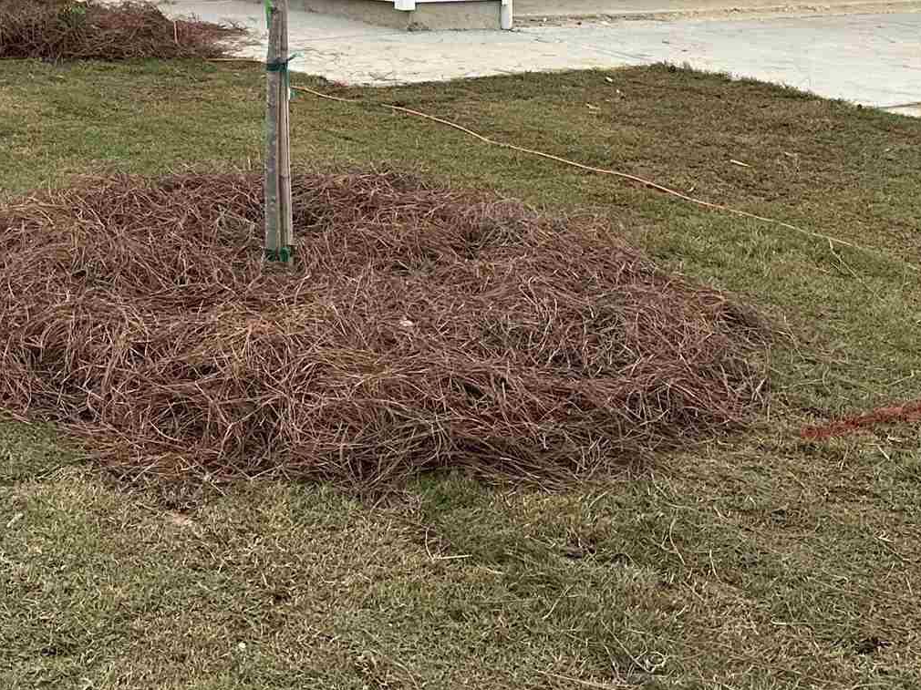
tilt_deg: +0.3
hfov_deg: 25.9
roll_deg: +0.0
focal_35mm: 73
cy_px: -161
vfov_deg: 18.9
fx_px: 1942
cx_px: 100
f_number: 1.78
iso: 80
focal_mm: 6.86
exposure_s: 1/1029
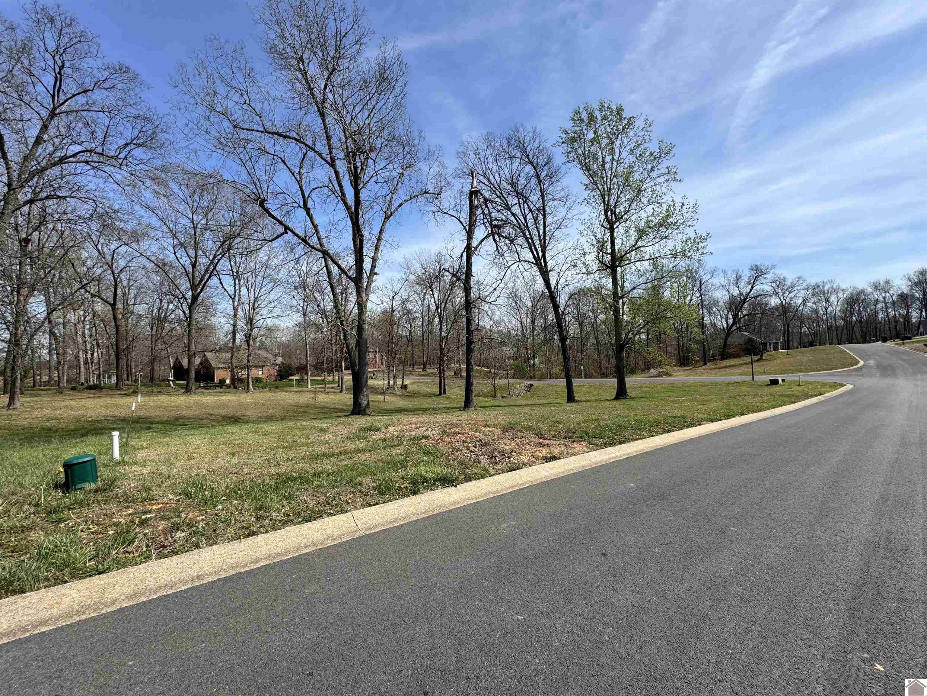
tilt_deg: +1.6
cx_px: 464
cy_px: 348
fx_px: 375
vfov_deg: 85.7
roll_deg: +3.2
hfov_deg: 102.1
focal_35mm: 14
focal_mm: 2.22
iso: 40
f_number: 2.2
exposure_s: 1/1748
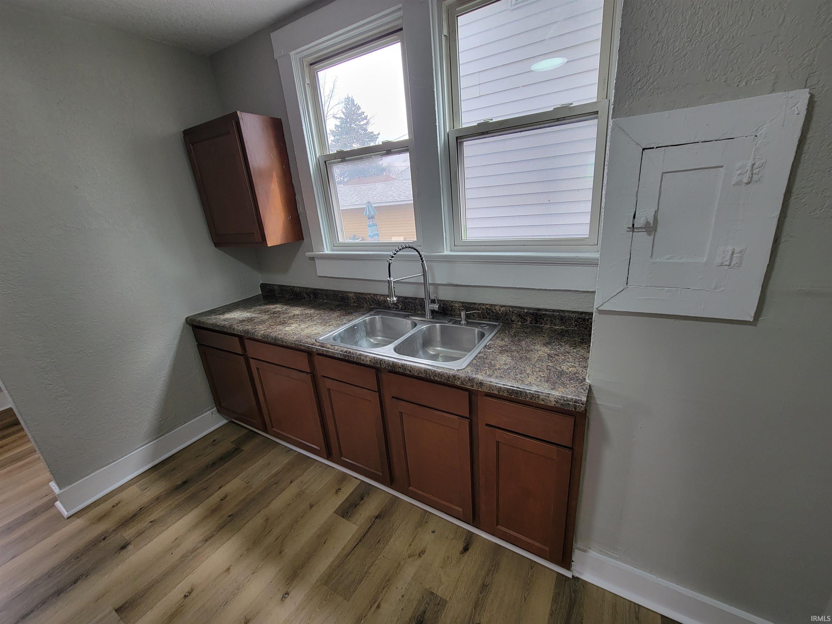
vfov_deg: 89.9
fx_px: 312
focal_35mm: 13
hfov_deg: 106.2
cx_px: 416
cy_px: 312
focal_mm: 2.2
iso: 64
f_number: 2.2
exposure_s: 1/60
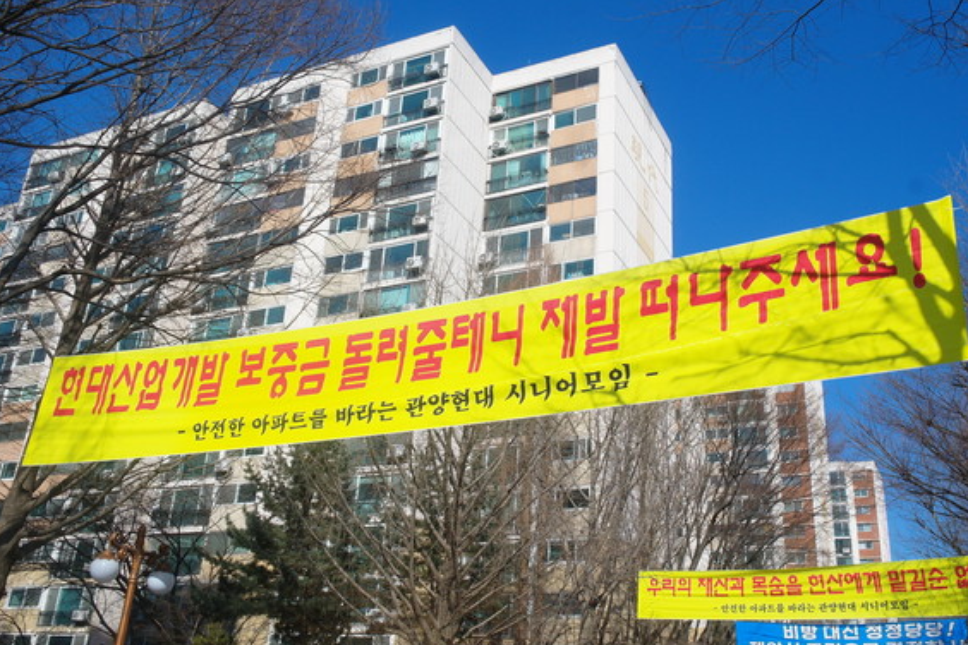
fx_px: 995
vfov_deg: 35.9
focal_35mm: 37
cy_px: 328
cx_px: 493
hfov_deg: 51.9
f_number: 8
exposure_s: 1/400
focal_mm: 24
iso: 200
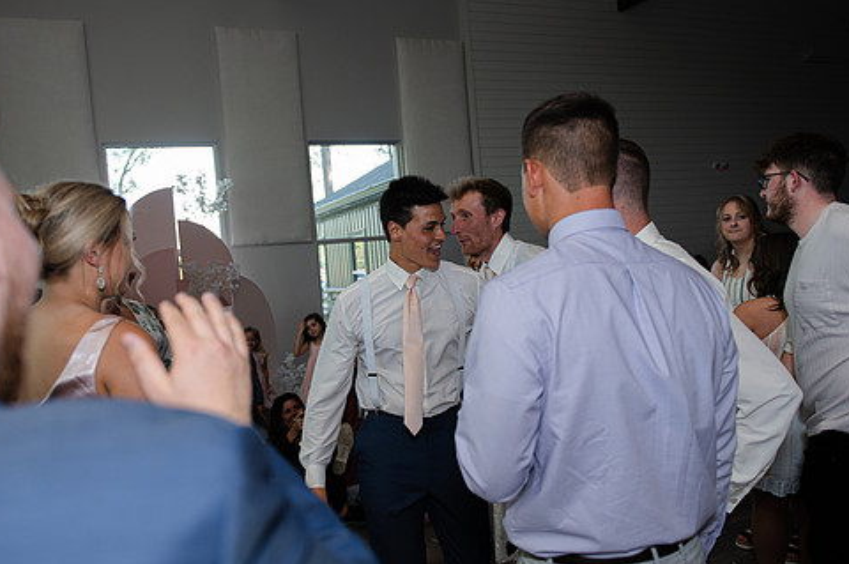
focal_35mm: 29
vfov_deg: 44.9
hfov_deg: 63.7
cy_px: 283
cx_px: 409
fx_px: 683
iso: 640
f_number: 2.8
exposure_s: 1/200
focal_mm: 24
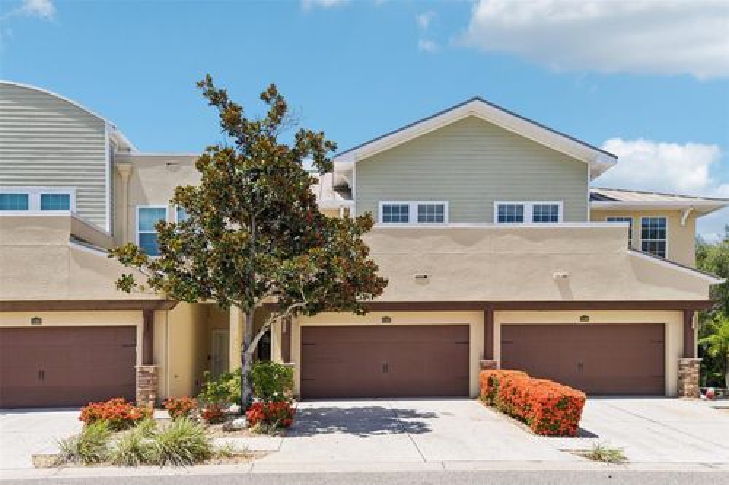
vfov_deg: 44.9
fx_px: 587
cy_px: 242
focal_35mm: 29
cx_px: 364
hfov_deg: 63.7
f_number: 8
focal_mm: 29
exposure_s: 1/1000
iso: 400
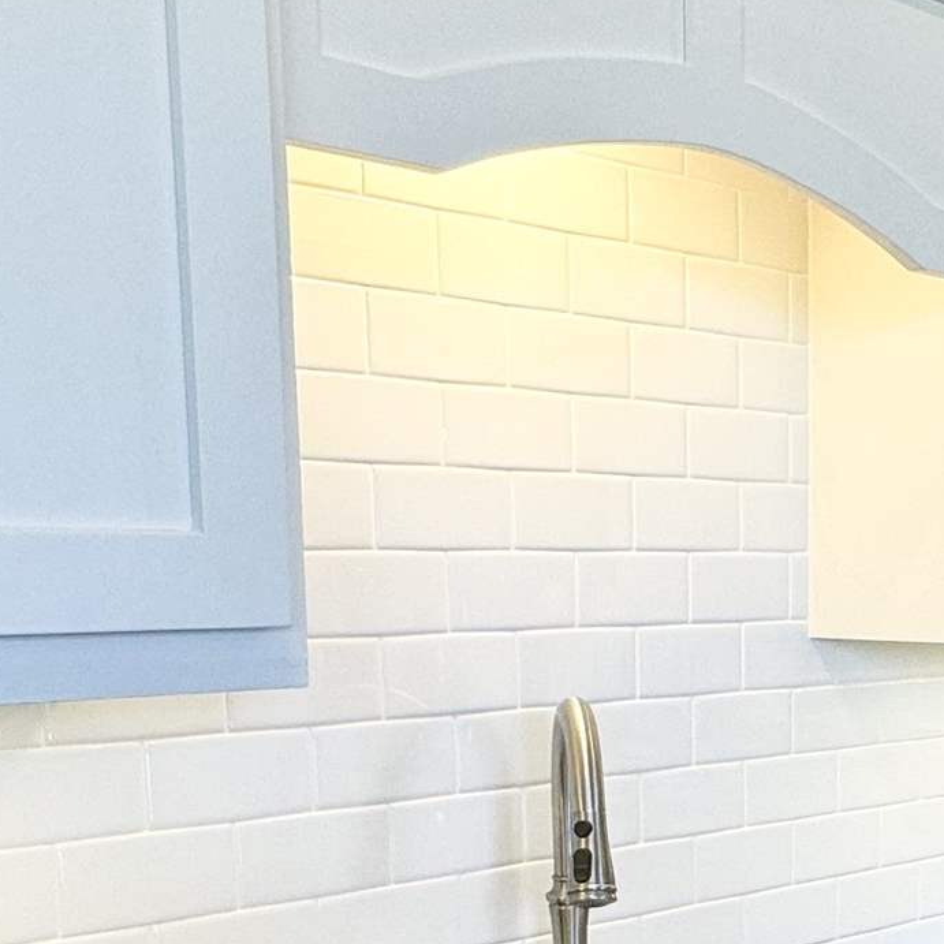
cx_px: 821
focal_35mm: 55
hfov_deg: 30.0
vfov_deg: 30.0
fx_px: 1697
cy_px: 816
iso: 100
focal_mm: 2.22
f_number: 2.2
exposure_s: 1/120
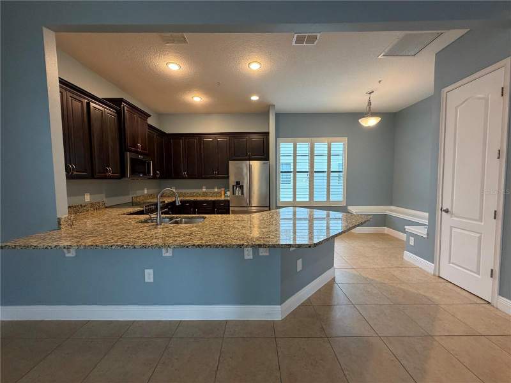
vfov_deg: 85.7
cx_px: 256
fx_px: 207
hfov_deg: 102.1
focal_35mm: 14
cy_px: 192
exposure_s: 1/120
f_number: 2.2
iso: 320
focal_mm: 2.22
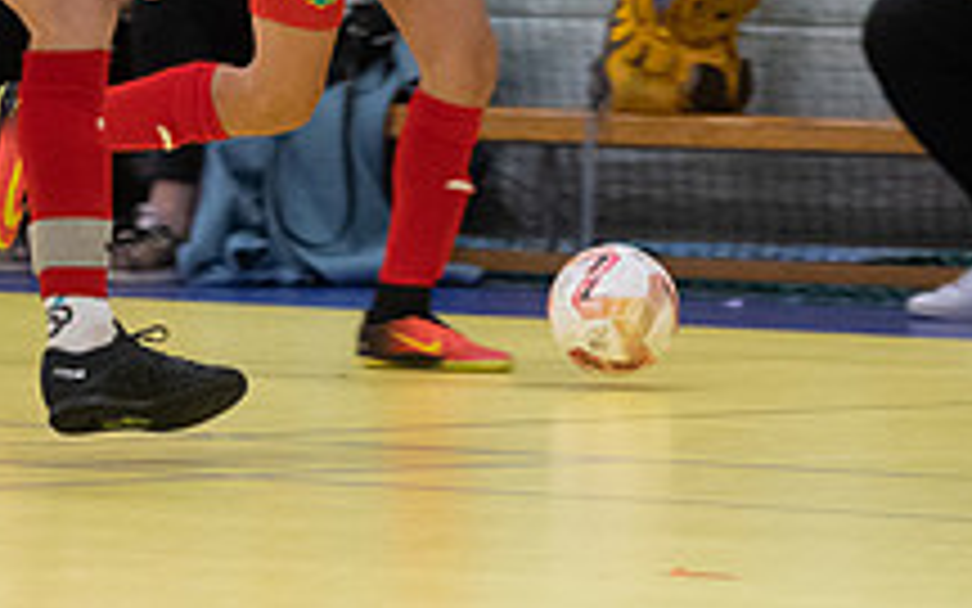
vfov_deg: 2.4
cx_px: 464
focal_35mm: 539
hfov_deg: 3.9
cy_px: -128
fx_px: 14278
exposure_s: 1/400
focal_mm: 130
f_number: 3.2
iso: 2800
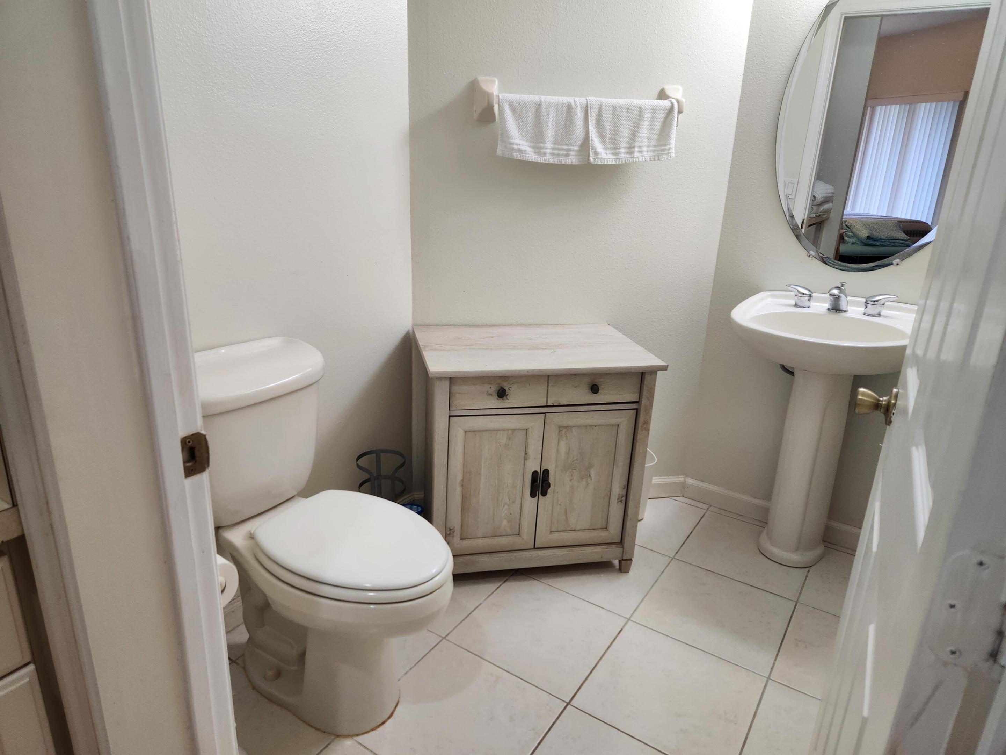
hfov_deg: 73.9
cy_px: 378
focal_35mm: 23
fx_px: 668
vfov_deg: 58.9
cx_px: 503
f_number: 1.8
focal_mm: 5.4
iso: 160
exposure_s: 1/120
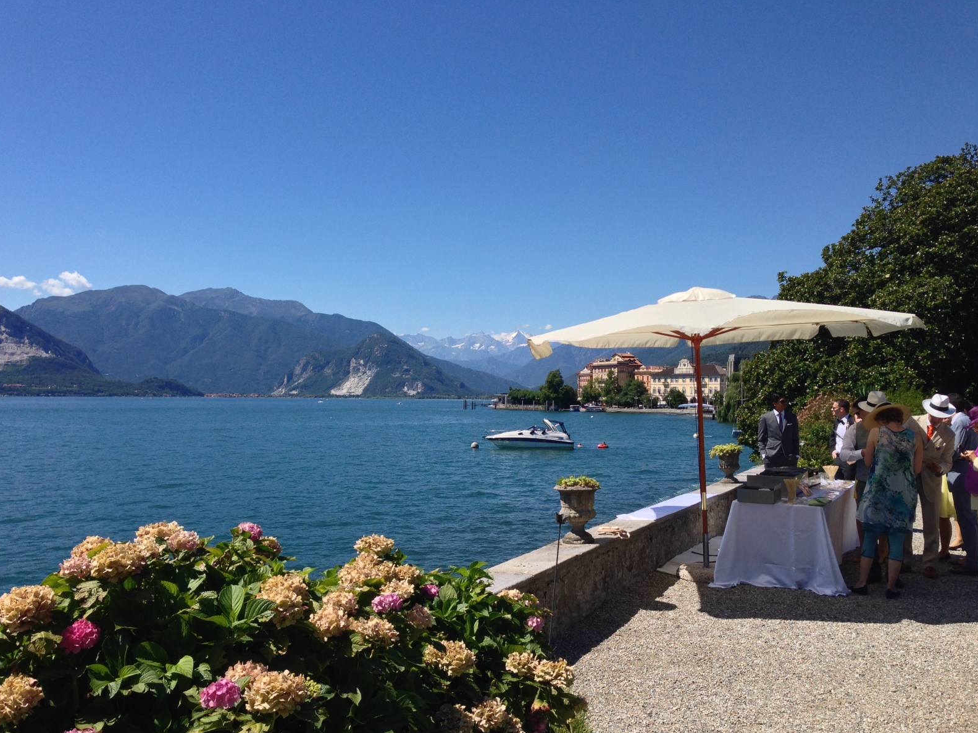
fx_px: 961
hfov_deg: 54.0
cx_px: 480
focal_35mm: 34
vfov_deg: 41.8
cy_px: 376
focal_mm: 4.12
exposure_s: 1/1506
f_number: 2.4
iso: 50
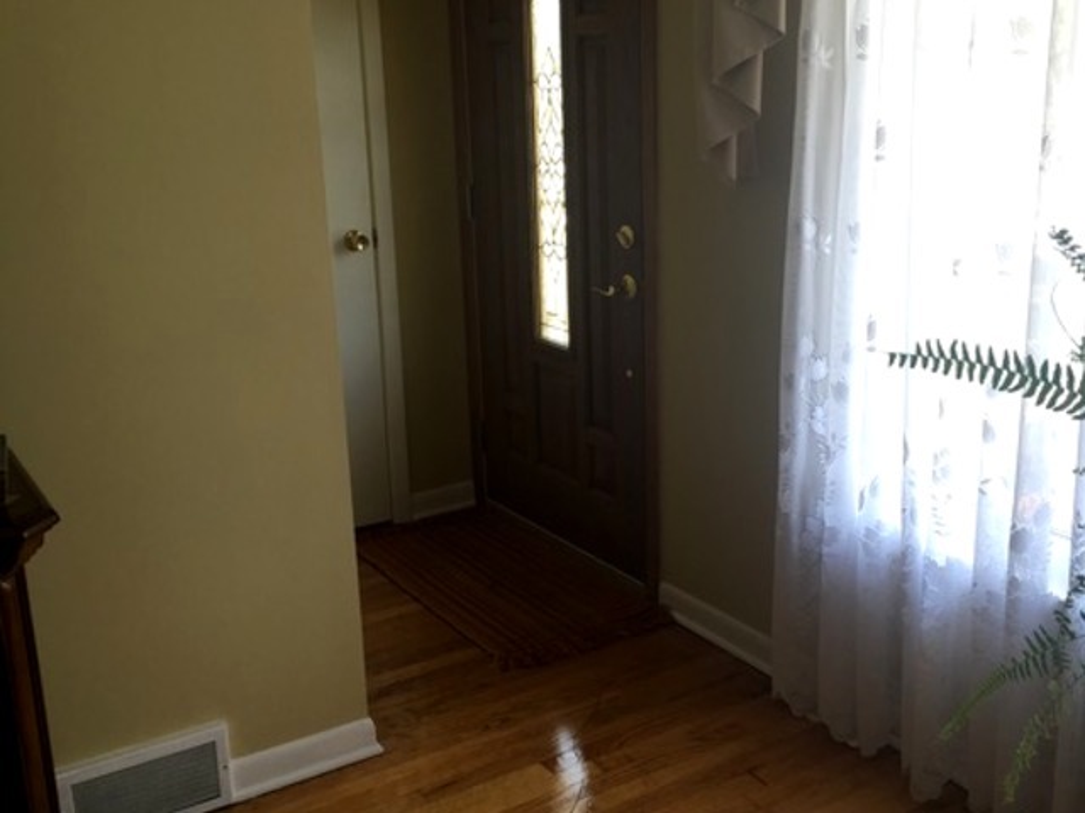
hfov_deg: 61.7
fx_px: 909
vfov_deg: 48.2
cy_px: 406
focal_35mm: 29
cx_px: 542
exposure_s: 1/40
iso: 25
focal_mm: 4.15
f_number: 2.2
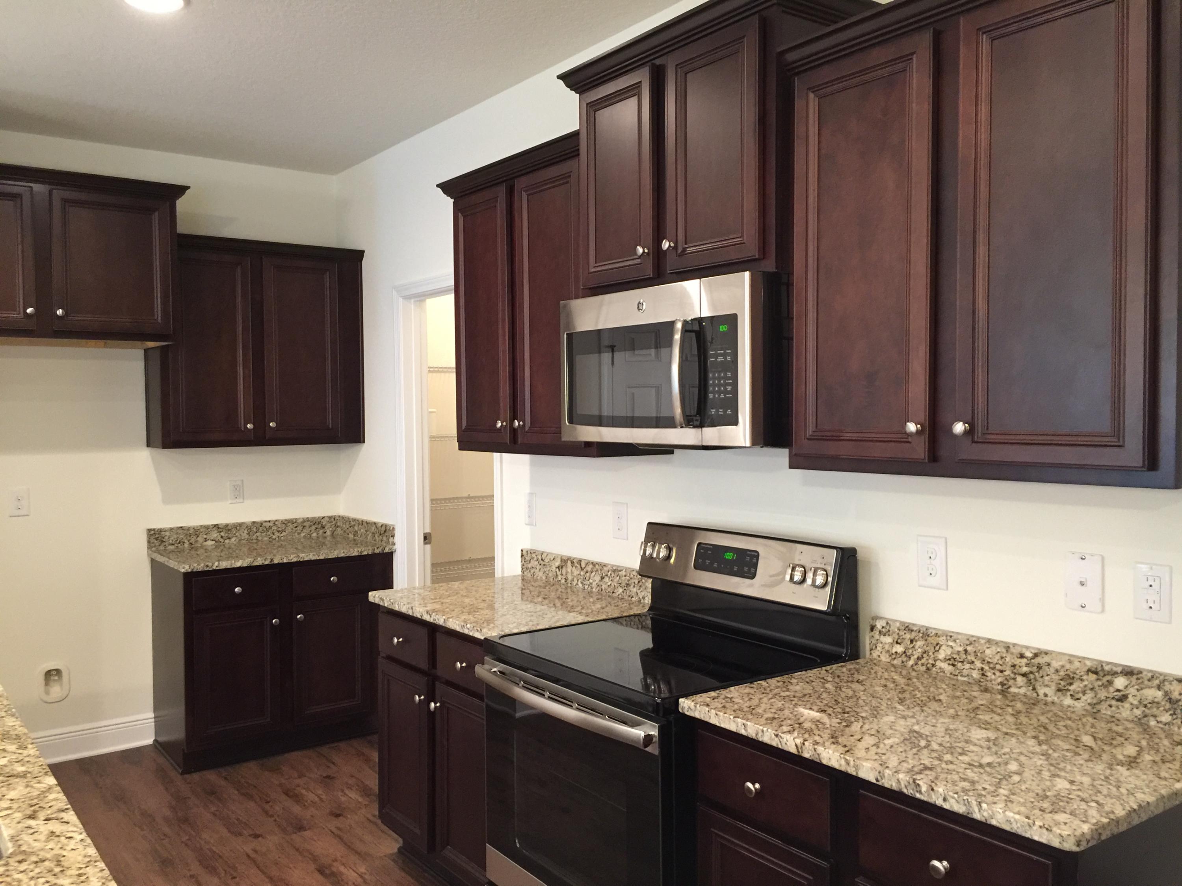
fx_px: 990
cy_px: 443
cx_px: 591
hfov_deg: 61.7
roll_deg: +0.5
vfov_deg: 48.2
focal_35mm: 29
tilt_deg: -1.1
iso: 125
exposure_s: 1/10
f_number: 2.2
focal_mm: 4.15
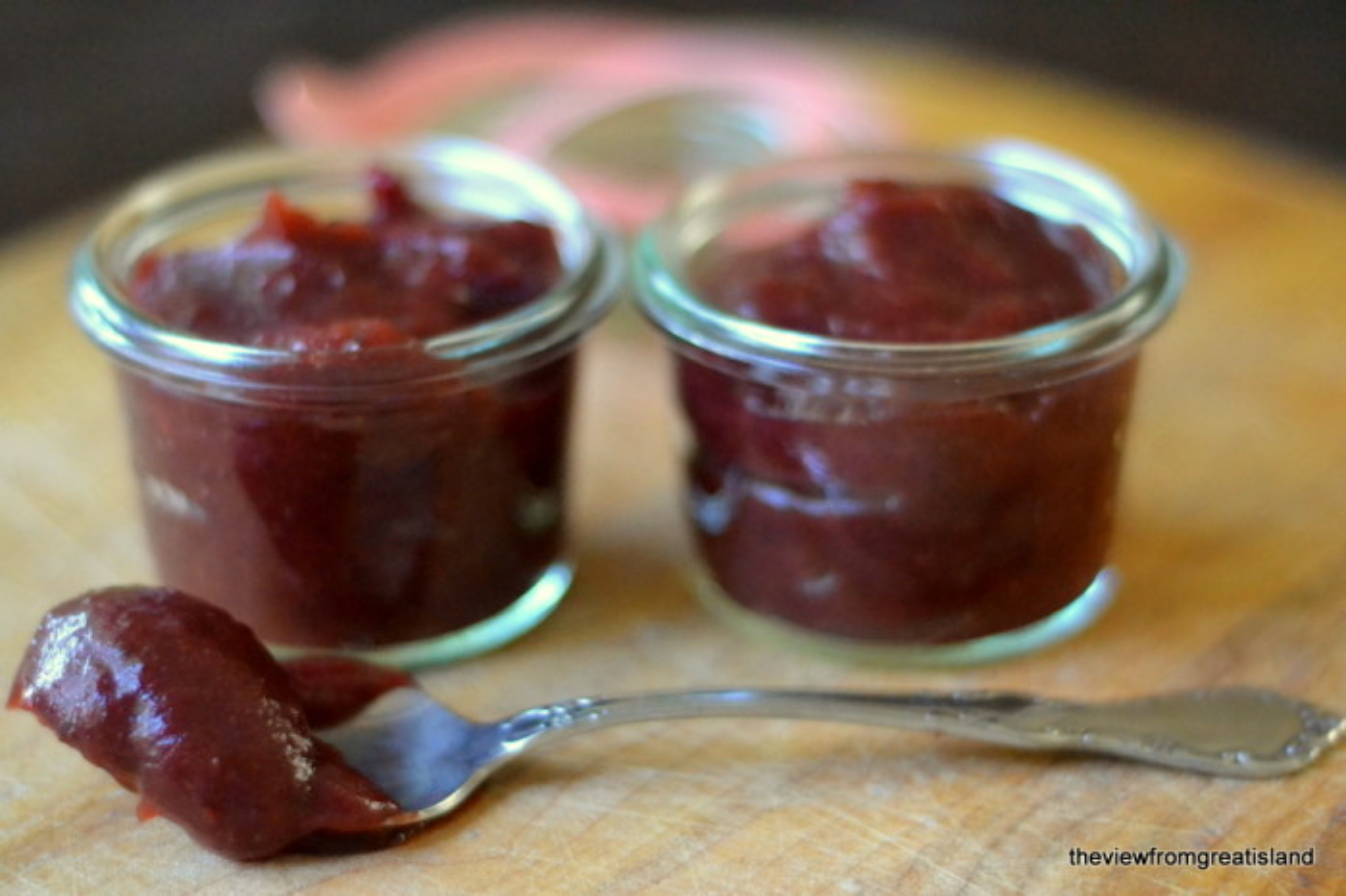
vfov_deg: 18.2
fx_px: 2803
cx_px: 673
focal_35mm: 75
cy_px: 448
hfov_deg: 27.0
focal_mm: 50
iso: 3200
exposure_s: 1/320
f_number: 2
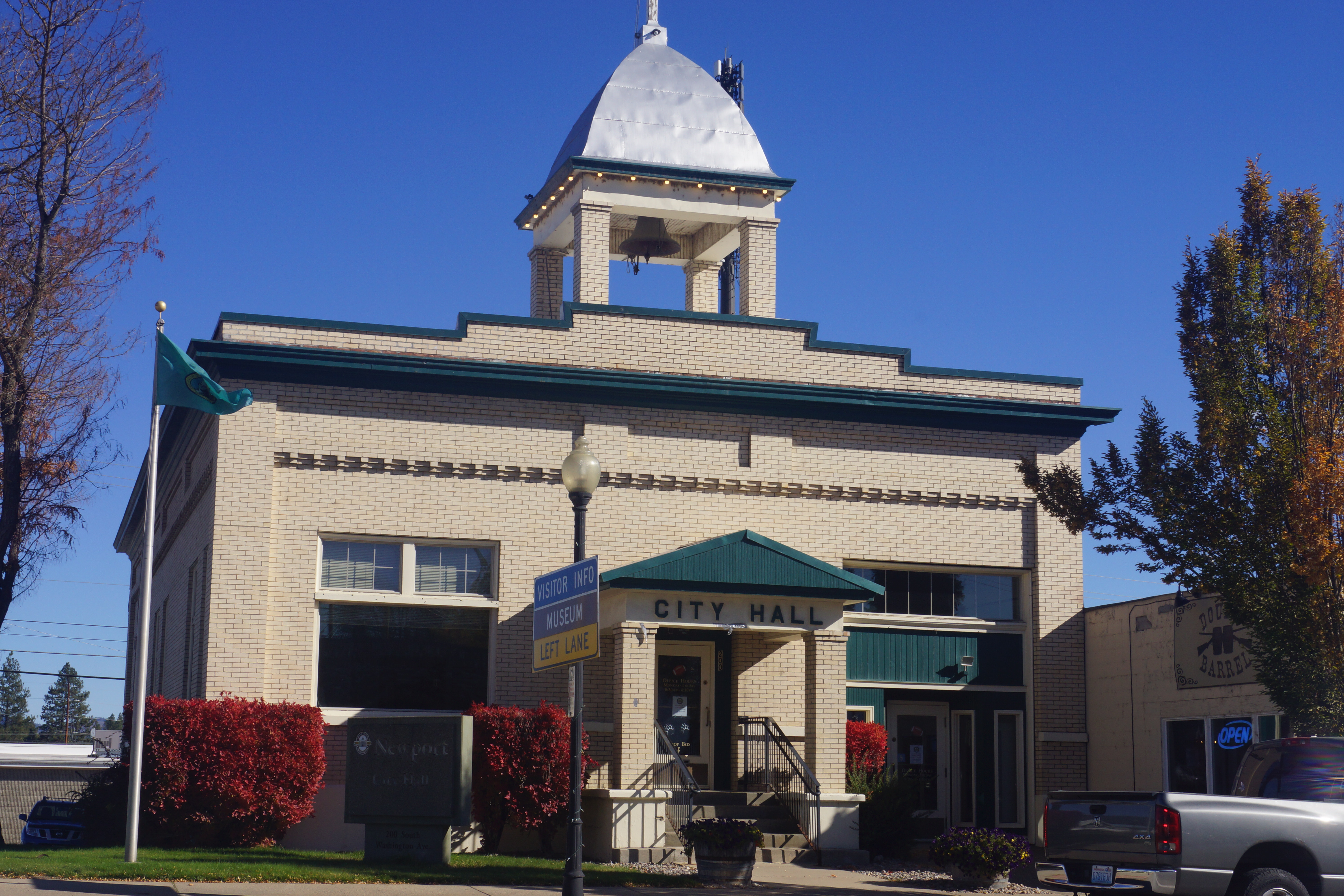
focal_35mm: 52
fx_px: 1960
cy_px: 448
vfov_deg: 25.8
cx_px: 672
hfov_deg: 37.9
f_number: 16
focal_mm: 35
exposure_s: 1/160
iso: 100
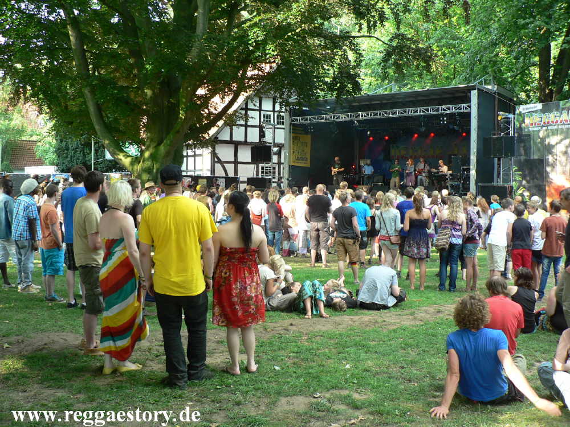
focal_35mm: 35
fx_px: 576
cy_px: 214
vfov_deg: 40.7
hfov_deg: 52.6
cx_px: 285
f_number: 2.8
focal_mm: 6
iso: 64
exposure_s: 1/40
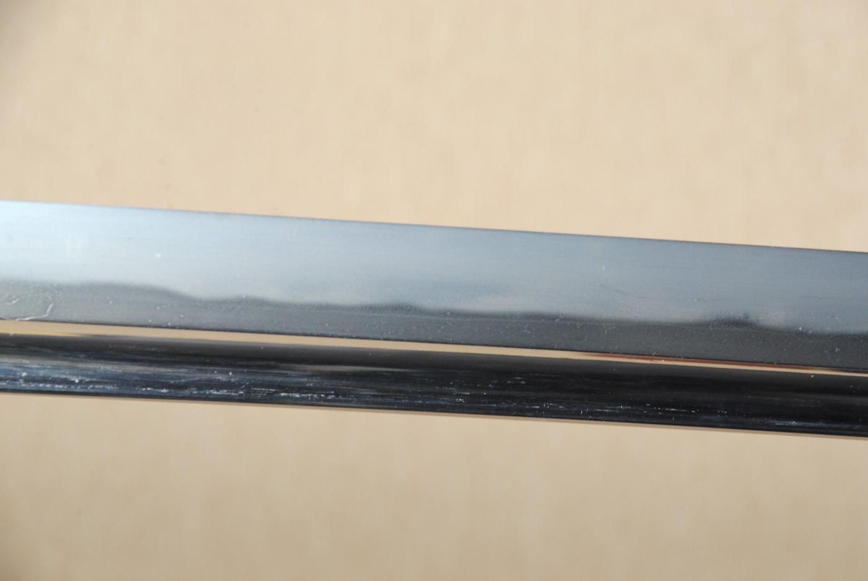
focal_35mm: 202
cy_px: 290
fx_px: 4888
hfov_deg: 10.1
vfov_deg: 6.8
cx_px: 434
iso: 400
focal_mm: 135
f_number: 11
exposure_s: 1/2
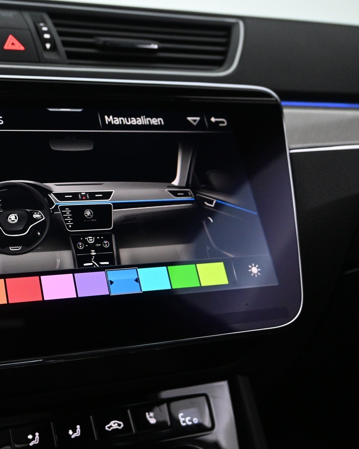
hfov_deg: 32.6
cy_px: 223
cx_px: 18
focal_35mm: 43
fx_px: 571
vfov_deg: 42.9
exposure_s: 1/60
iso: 3200
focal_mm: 20
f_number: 4
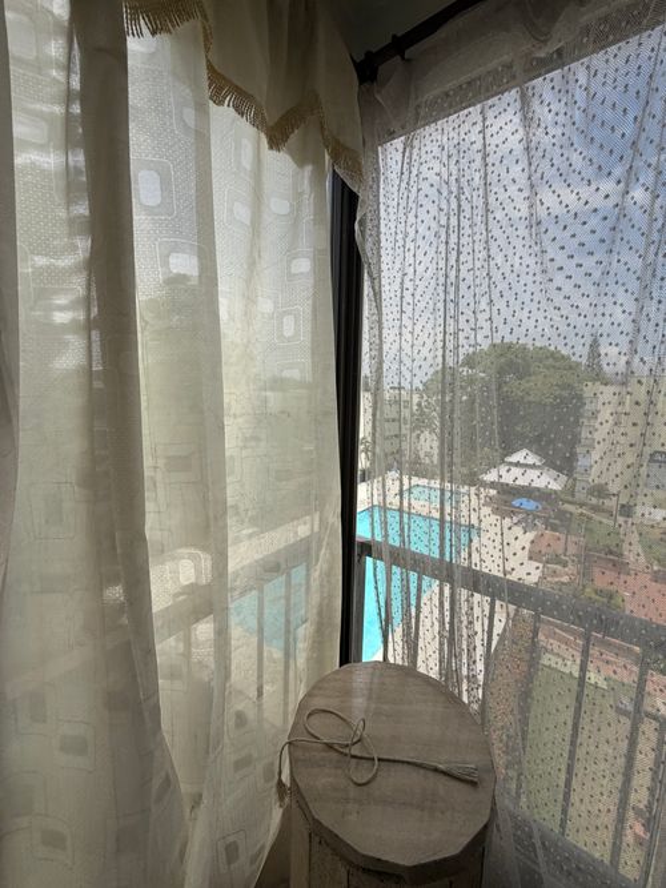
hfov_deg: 85.7
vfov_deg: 102.1
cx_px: 333
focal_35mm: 14
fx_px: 359
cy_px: 444
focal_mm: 2.22
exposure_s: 1/770
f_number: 2.2
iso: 40
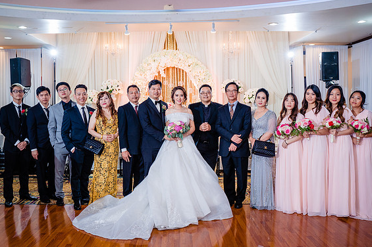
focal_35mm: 33
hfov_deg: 57.2
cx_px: 177
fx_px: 341
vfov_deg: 39.9
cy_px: 121
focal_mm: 29
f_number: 3.5
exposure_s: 1/160
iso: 800
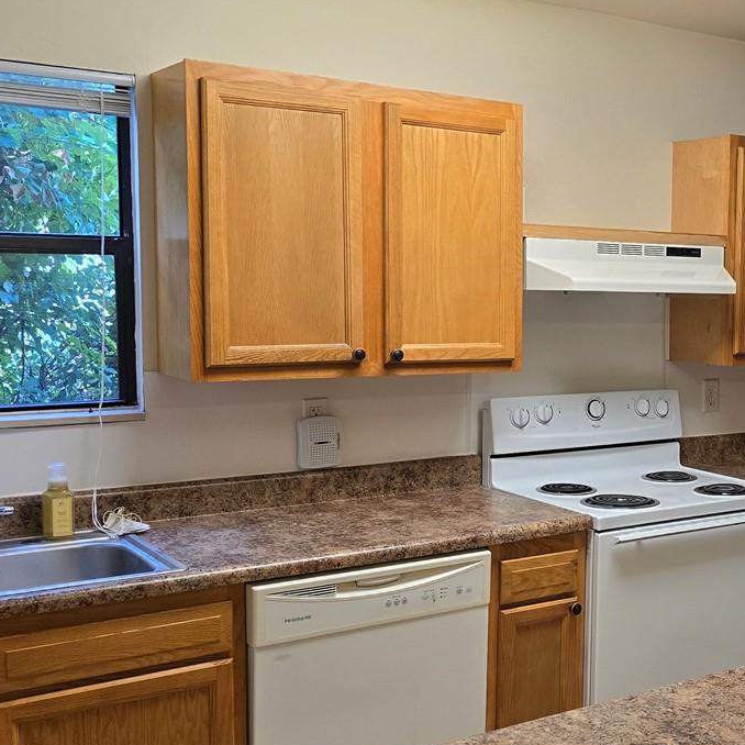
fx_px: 1169
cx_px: 678
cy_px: 366
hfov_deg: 33.4
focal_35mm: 48
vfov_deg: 35.4
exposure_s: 1/120
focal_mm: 6.3
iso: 160
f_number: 1.7
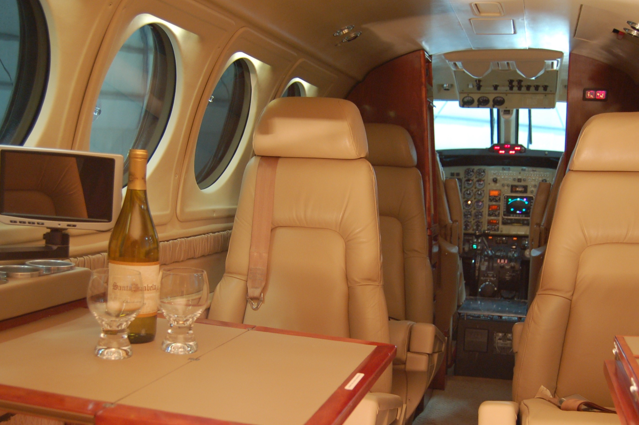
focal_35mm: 47
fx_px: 828
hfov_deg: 42.2
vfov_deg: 28.6
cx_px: 326
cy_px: 282
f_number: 3.8
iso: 800
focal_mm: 23
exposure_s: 1/20
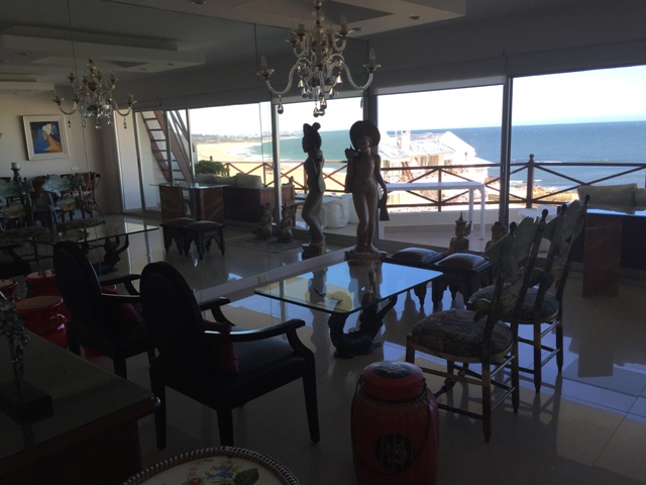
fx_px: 541
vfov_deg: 48.2
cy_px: 242
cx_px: 323
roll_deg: +2.3
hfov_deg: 61.7
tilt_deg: -11.3
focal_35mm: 29
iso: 32
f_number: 2.2
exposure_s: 1/494
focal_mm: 4.15
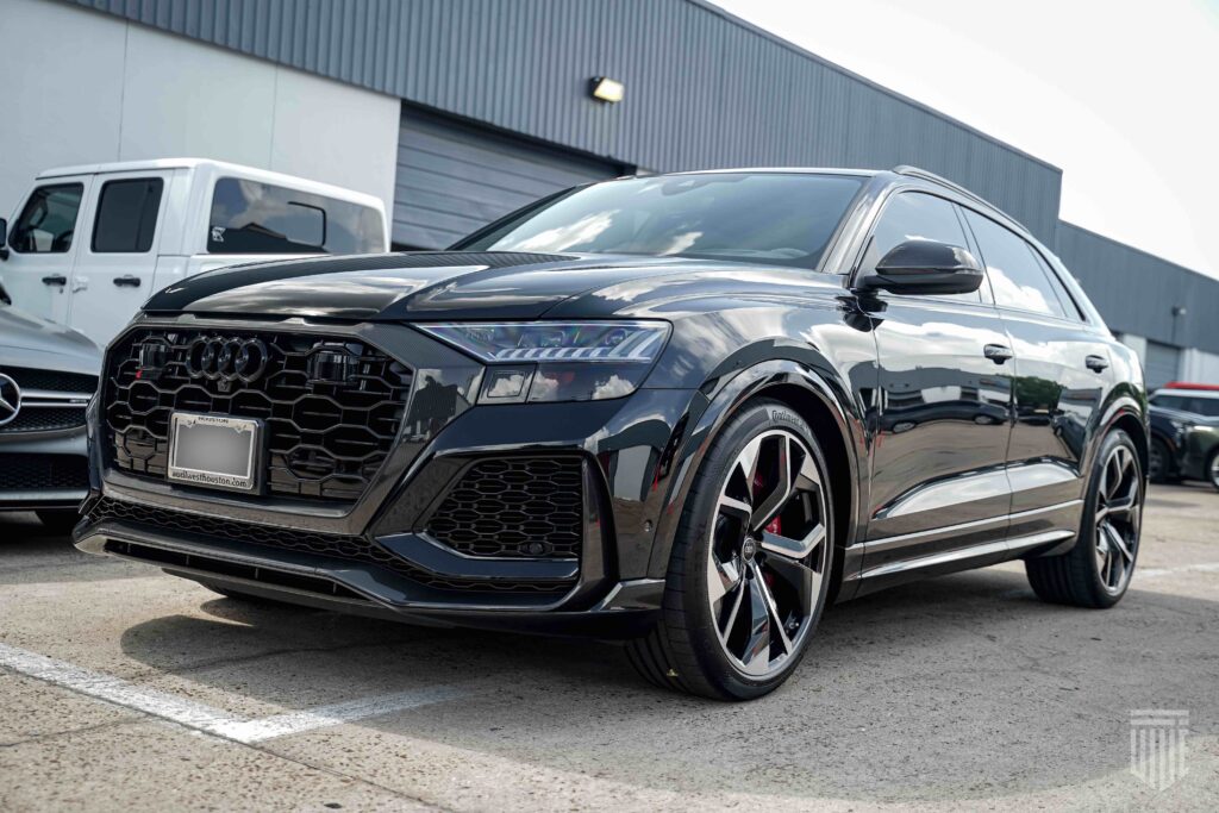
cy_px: 406
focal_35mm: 42
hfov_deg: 46.4
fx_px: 1422
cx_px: 610
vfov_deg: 31.9
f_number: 2.8
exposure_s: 1/100
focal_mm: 42
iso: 50
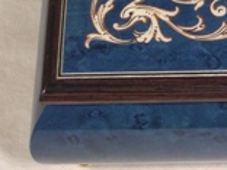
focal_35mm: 195
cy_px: -23
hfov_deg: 10.0
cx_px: 291
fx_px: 1279
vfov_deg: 7.6
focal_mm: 14.2
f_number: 4
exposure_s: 1/125
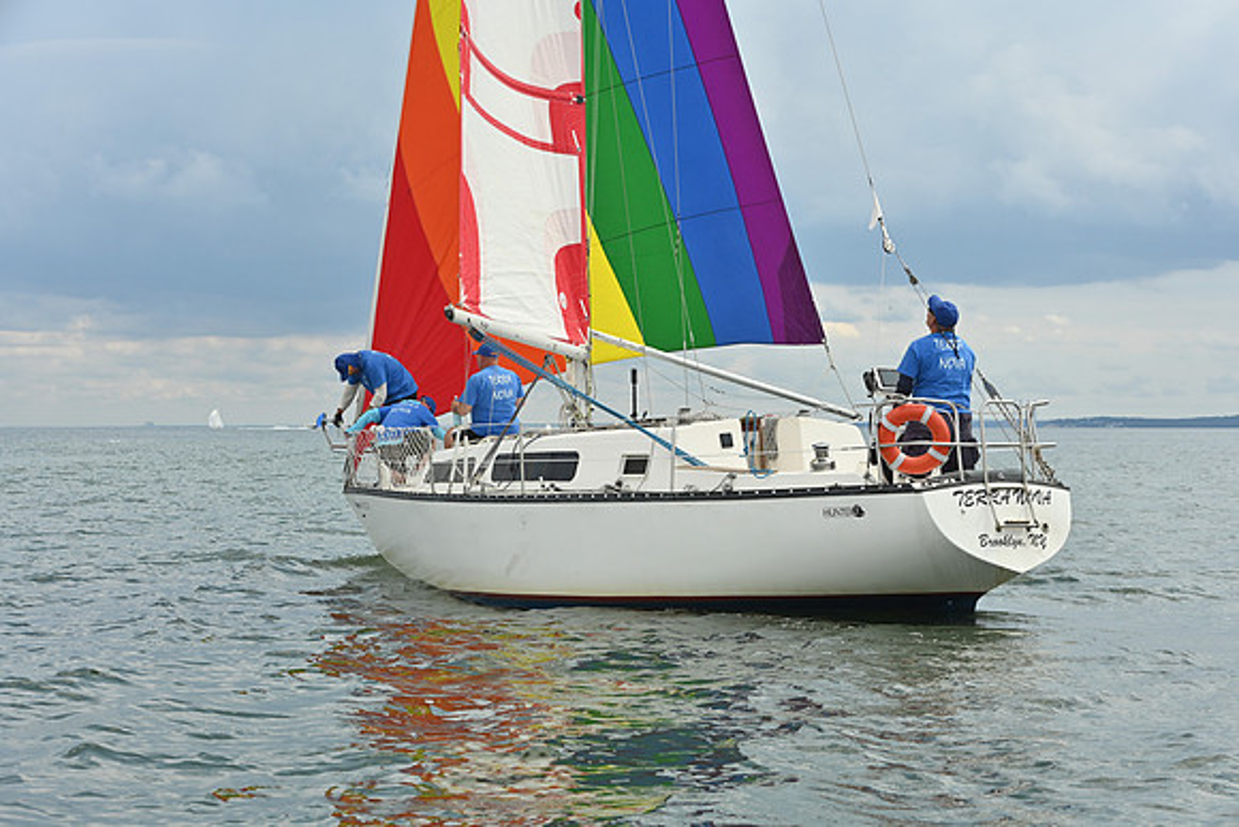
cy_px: 414
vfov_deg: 19.5
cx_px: 620
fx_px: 2410
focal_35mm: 70
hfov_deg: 28.8
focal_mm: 70
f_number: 7.1
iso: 320
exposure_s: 1/1250
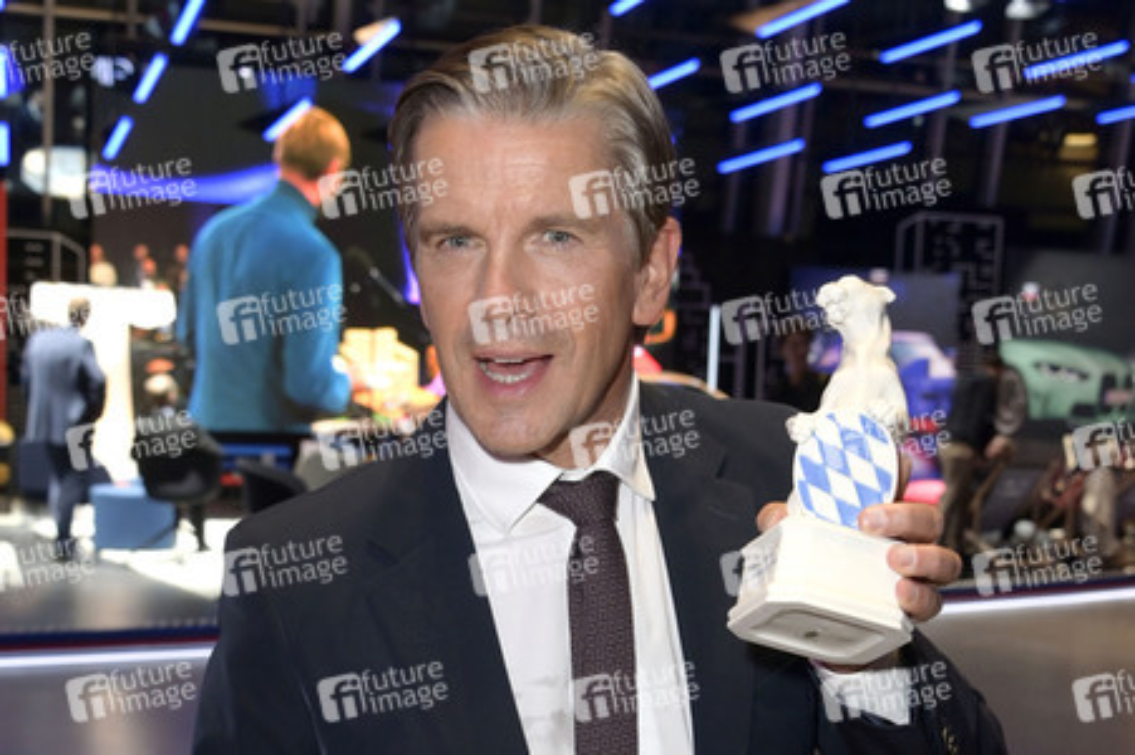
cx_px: 568
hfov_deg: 53.2
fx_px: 1134
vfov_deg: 36.8
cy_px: 378
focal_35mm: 36
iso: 2000
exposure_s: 1/125
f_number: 5.6
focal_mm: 36
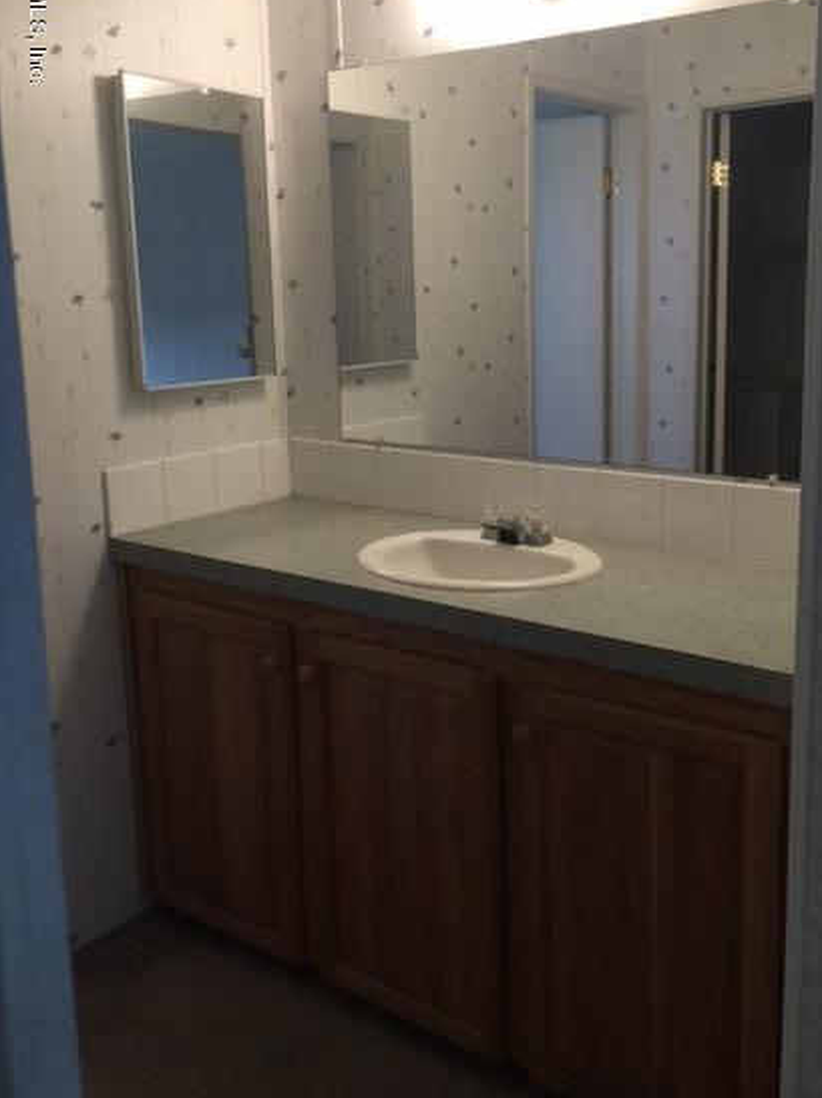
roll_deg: +0.9
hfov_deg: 41.6
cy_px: 489
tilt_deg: -9.9
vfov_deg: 53.9
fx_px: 1077
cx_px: 480
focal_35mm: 34
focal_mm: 4.15
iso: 50
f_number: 2.2
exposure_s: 1/30
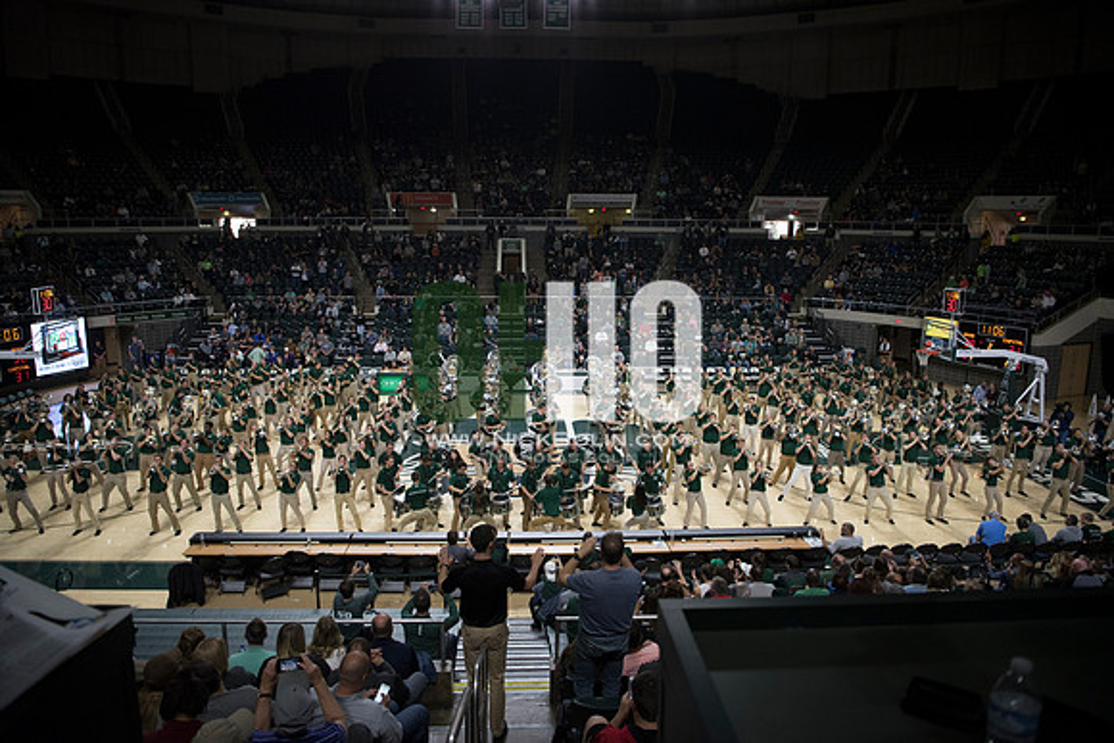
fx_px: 743
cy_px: 372
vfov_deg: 53.2
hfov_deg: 73.7
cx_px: 557
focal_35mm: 24
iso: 2000
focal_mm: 24
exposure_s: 1/1000
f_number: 2.8
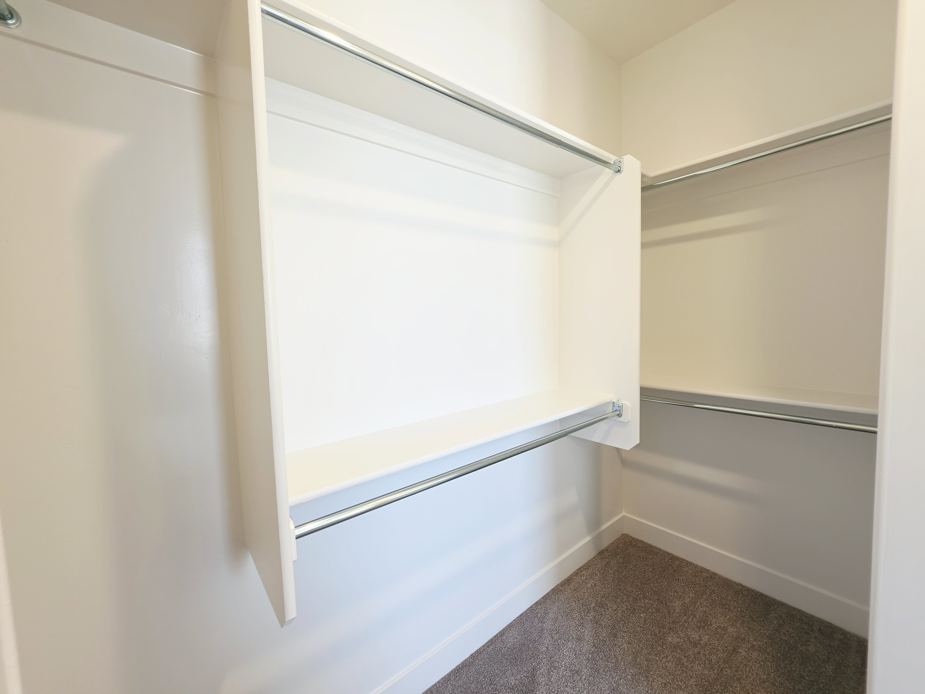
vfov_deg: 89.9
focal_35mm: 13
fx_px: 347
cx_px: 462
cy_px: 347
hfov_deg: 106.2
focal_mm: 2.2
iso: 100
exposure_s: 1/120
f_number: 1.9
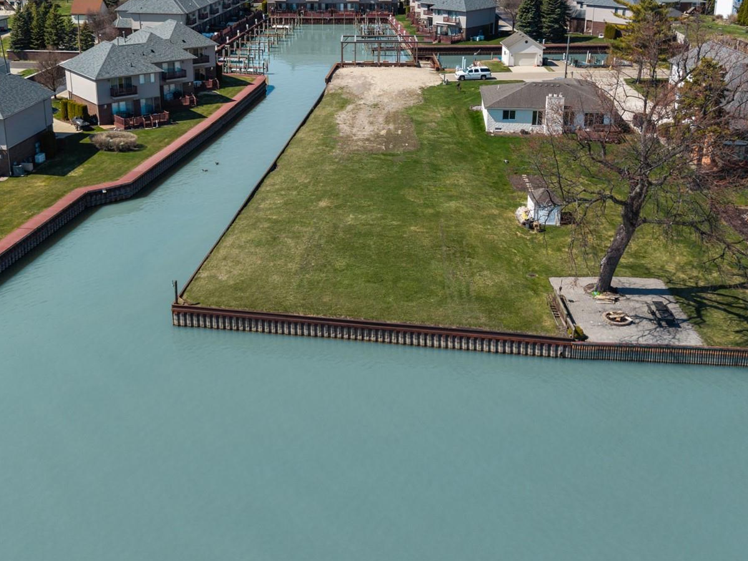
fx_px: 886
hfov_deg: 45.7
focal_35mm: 41
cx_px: 343
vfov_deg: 34.4
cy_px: 145
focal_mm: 8.67
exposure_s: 1/50
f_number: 1.8
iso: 120
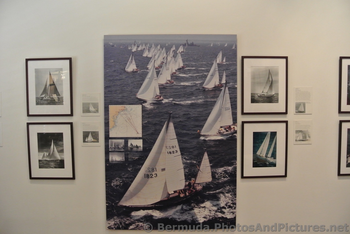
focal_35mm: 27
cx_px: 175
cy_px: 117
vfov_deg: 48.0
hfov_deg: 67.3
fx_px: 263
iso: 1600
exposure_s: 1/30
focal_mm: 10
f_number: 3.5
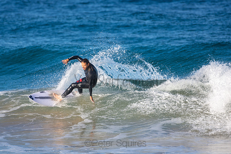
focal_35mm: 750
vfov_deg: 1.8
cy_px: 77
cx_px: 116
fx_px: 4813
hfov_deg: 2.7
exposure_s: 1/1250
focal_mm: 500
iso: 220
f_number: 5.6
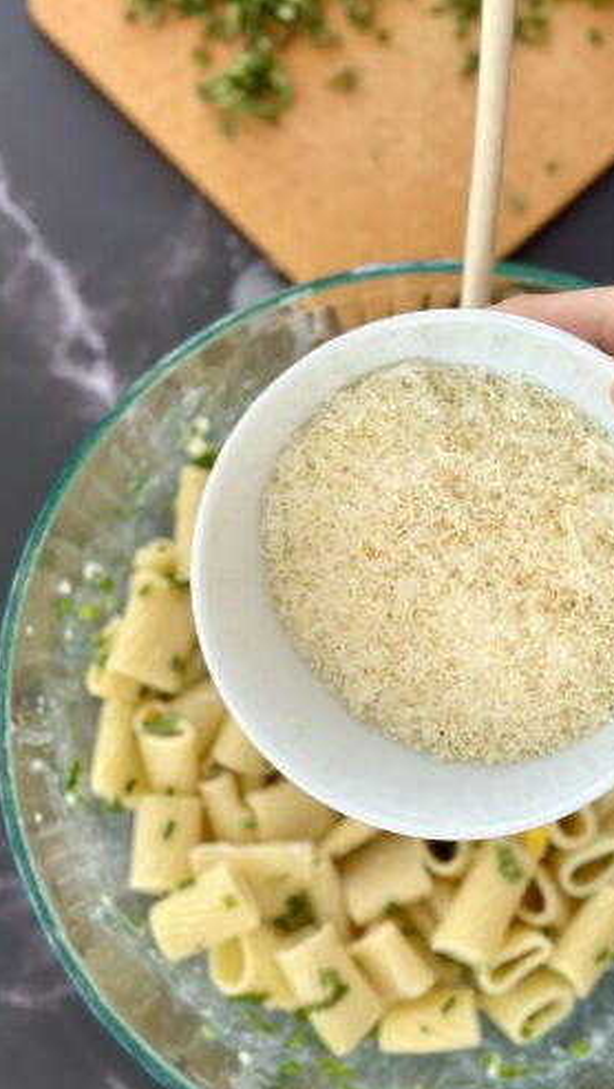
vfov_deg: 39.1
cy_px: 550
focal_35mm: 53
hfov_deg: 22.6
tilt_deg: -81.1
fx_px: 1531
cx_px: 372
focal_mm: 6.86
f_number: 1.78
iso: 100
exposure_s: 1/121
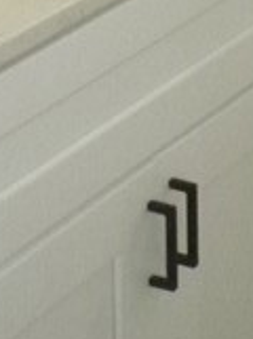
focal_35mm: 185
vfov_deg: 9.6
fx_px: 1810
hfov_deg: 7.7
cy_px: -457
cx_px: 474
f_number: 3.3
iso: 400
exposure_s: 1/60
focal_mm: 5.2
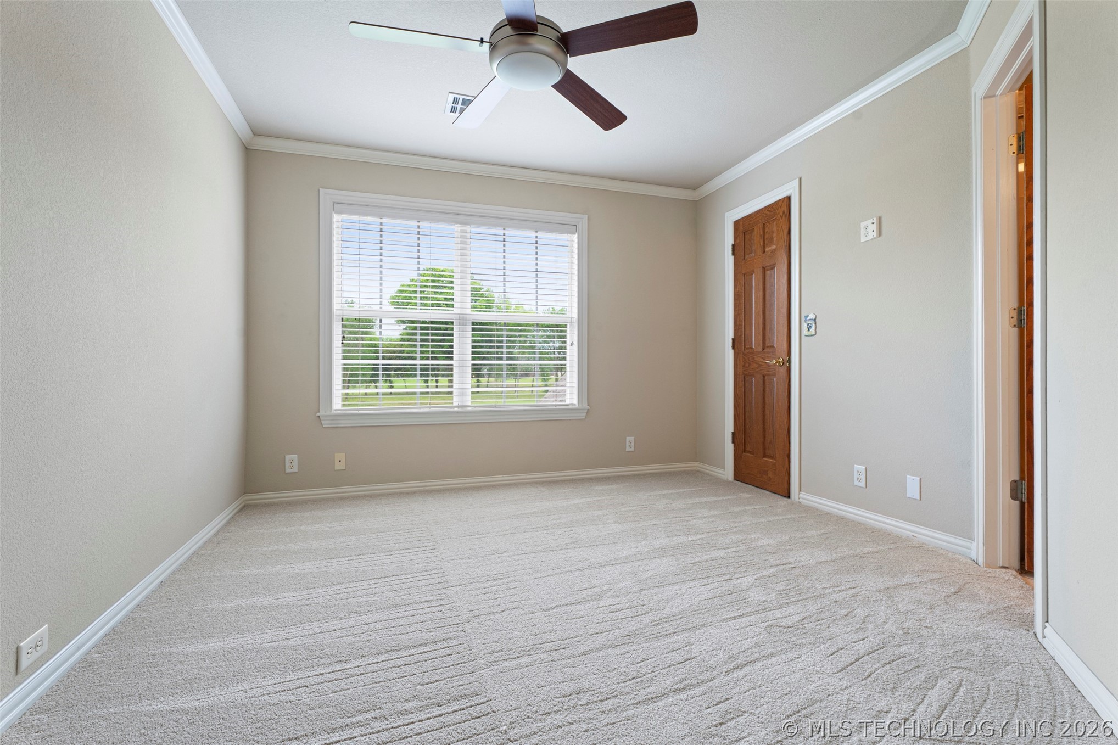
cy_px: 372
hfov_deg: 96.7
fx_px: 497
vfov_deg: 73.7
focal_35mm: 16
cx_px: 559
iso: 200
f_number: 9
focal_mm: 16
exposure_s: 1/6
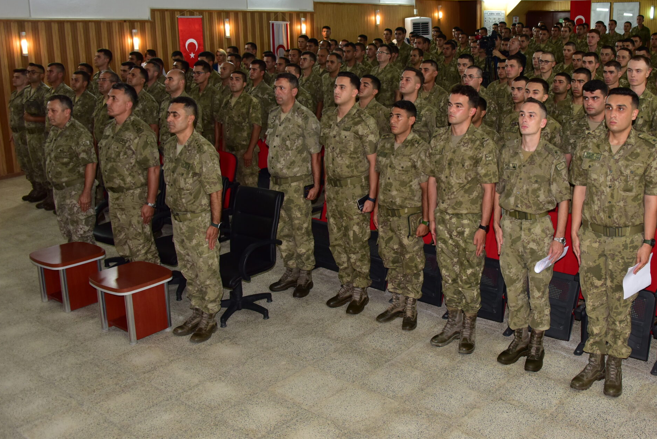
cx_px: 419
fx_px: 694
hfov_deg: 50.1
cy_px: 176
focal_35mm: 38
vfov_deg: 34.9
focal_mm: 28
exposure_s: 1/60
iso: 800
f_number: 4.5
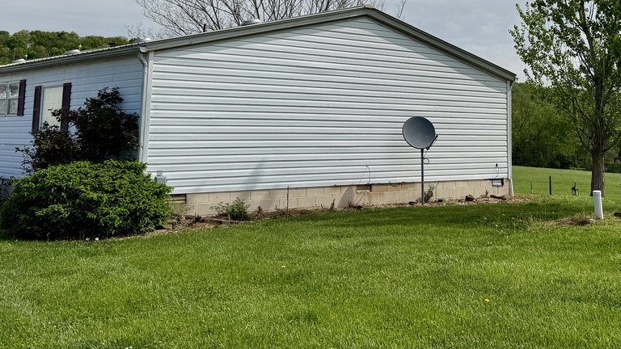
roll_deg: -0.7
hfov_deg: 41.8
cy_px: 17
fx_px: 807
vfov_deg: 23.6
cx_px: 390
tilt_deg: +8.5
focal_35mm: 49
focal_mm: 6.76
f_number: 1.78
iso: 80
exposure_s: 1/9091
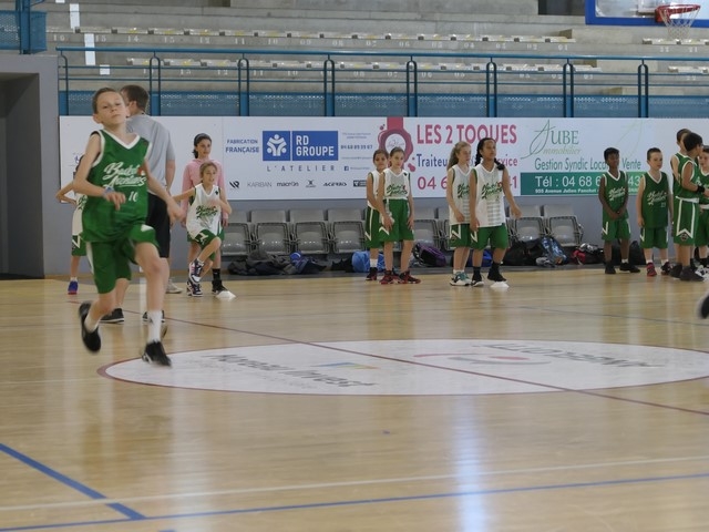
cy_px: 266
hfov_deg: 19.4
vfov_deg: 14.6
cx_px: 354
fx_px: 2069
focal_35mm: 101
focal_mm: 26.4
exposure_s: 1/125
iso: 640
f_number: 2.8
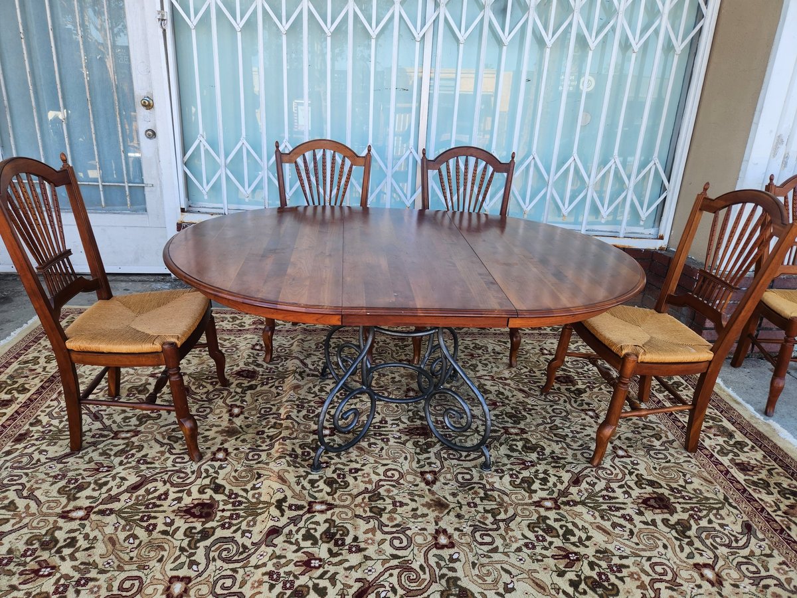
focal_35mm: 23
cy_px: 299
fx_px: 530
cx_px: 398
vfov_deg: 58.9
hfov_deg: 73.9
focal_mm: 5.4
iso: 20
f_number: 1.8
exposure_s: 1/180
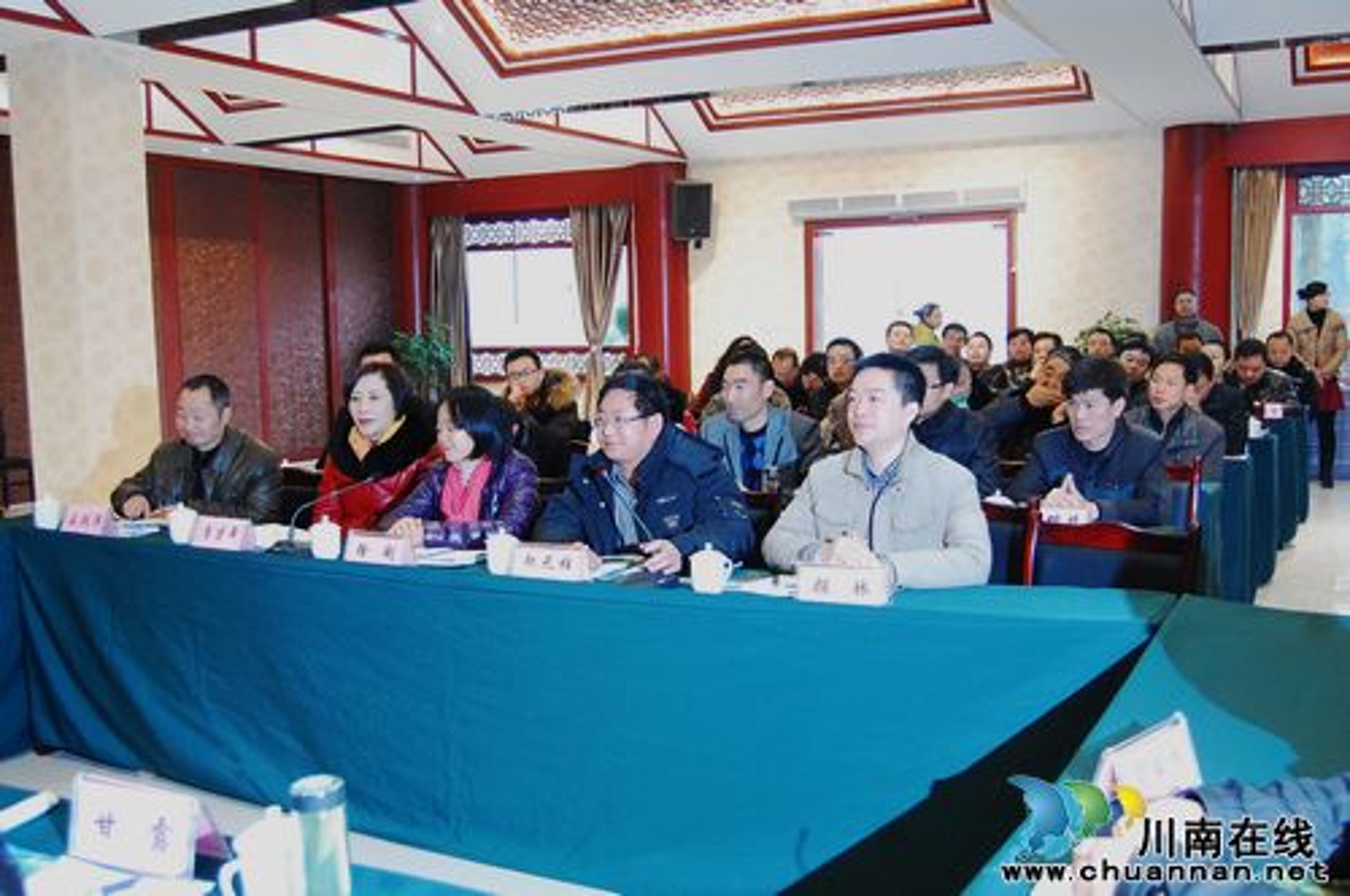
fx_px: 1348
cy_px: 448
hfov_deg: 53.2
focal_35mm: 36
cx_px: 675
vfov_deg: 36.8
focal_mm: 24
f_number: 4
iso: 1600
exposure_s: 1/30
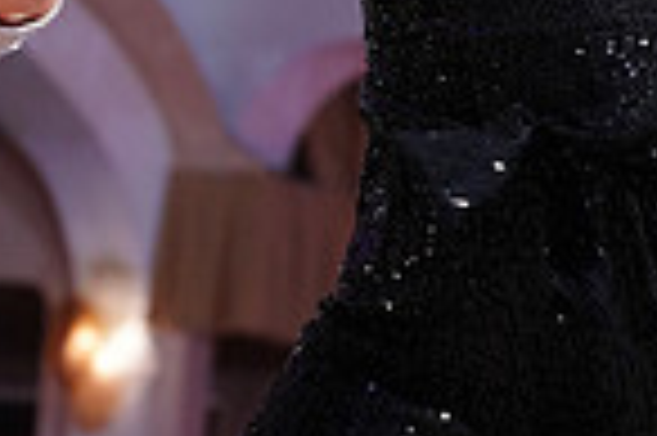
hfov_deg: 7.3
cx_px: 765
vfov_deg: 4.9
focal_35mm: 279
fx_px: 5086
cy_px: -146
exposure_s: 1/200
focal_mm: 70
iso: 2000
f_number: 4.5
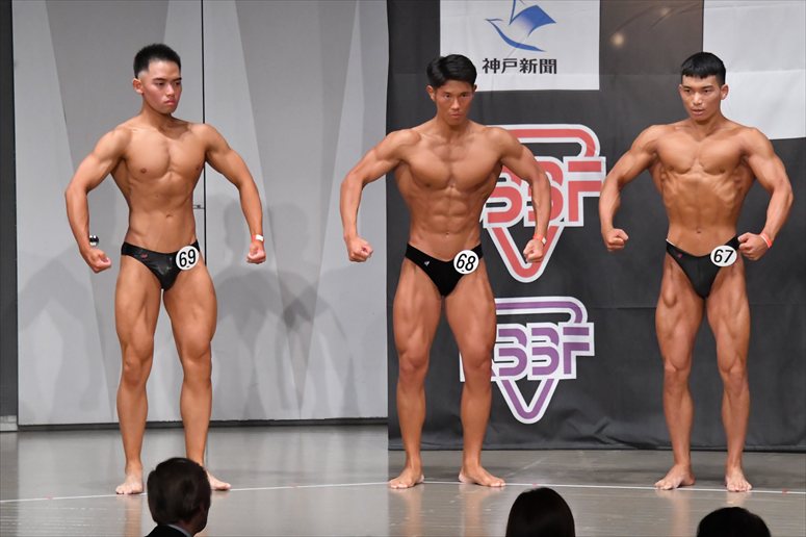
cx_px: 403
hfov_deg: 10.2
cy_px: 268
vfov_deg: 6.8
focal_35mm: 202
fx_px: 4520
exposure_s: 1/400
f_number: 5.6
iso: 6400
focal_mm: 135
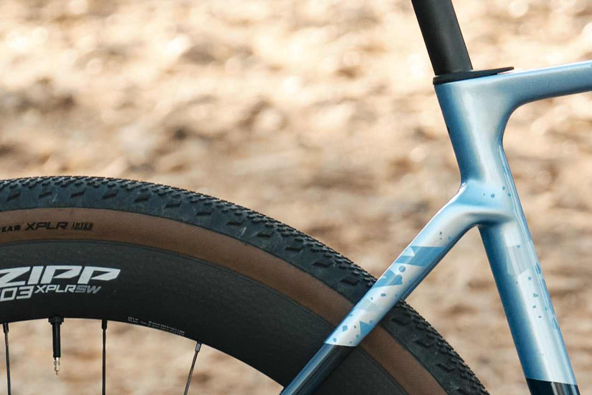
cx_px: 819
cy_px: 398
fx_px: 16825
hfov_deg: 2.0
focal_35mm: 1023
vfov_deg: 1.3
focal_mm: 140
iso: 1000
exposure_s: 1/400
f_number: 5.6
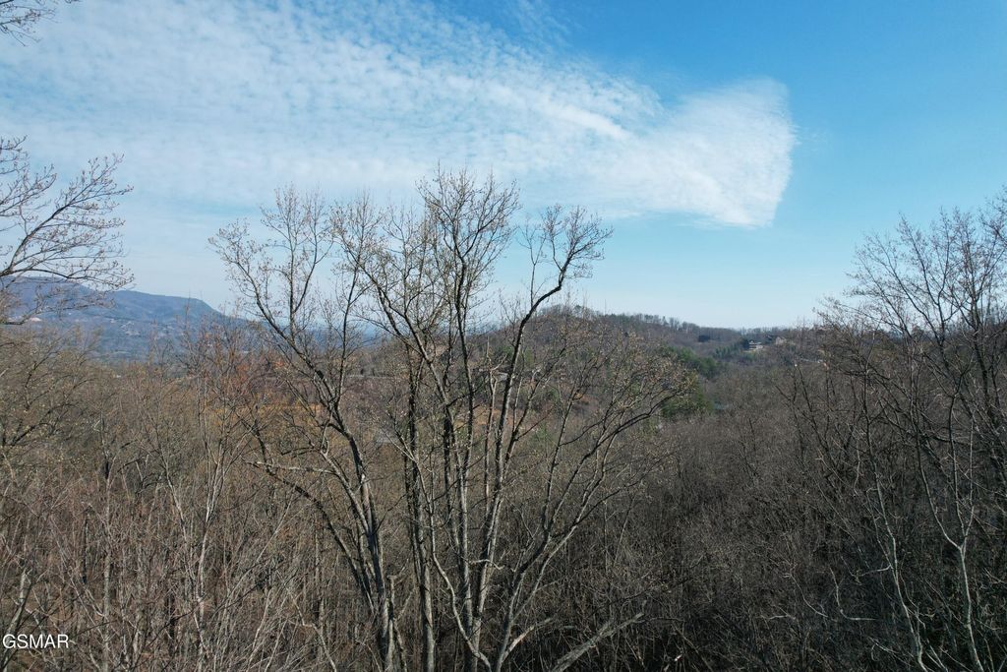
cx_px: 504
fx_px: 615
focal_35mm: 22
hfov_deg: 78.6
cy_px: 336
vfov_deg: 57.2
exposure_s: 1/2000
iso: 130
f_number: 2.8
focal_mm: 8.38
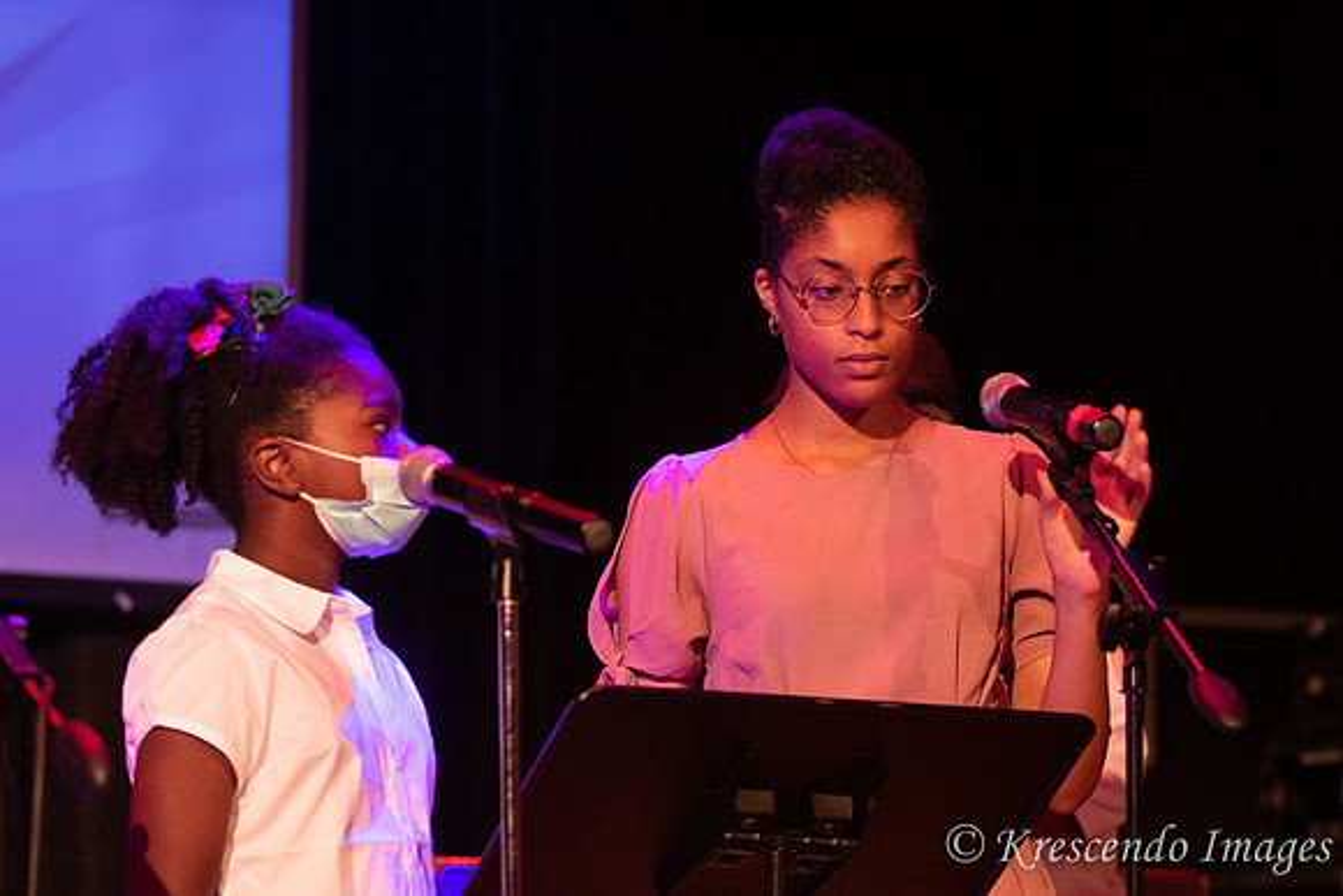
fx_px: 5120
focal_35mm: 137
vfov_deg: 10.0
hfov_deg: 14.9
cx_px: 714
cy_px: 419
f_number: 2.8
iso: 3200
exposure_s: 1/160
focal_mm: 86
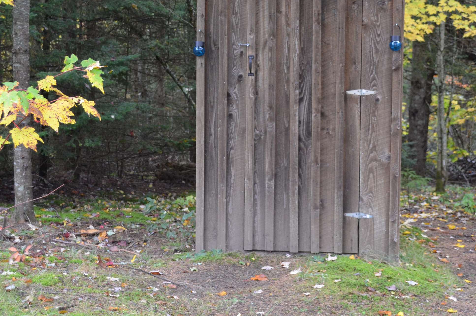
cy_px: 79
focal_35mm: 81
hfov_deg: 25.0
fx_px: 1069
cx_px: 315
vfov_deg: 16.7
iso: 720
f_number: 5
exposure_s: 1/60
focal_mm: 34
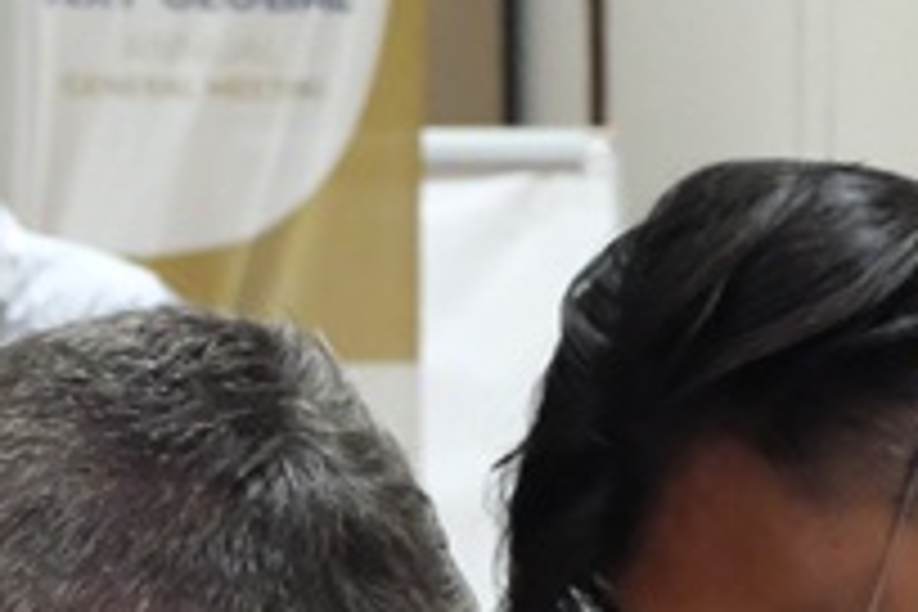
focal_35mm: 194
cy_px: 1350
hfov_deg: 10.3
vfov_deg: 6.8
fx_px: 4947
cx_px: 1282
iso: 8000
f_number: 5
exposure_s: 1/125
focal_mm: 27.5
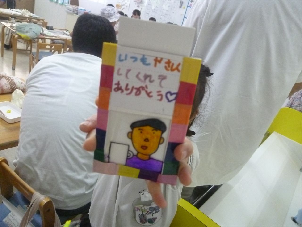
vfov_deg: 54.9
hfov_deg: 69.4
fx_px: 218
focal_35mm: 25
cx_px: 151
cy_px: 114
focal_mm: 4.5
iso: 800
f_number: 2.8
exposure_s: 1/125
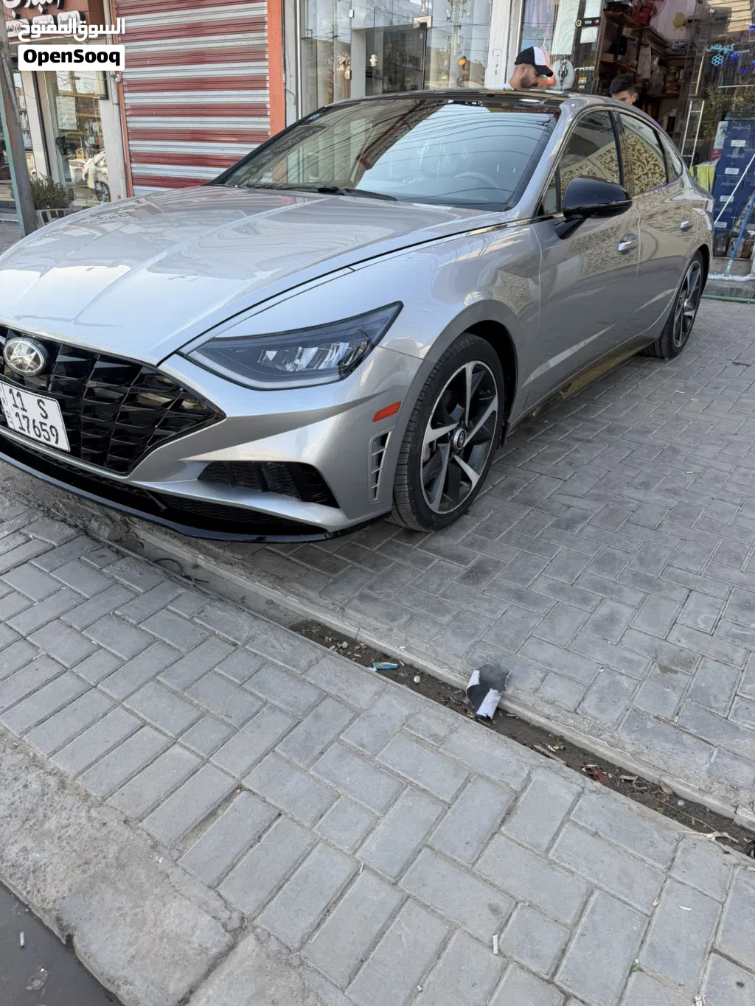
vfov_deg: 71.6
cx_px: 378
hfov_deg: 56.8
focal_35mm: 24
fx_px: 698
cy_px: 503
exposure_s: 1/654
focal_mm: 6.76
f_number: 1.78
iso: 80
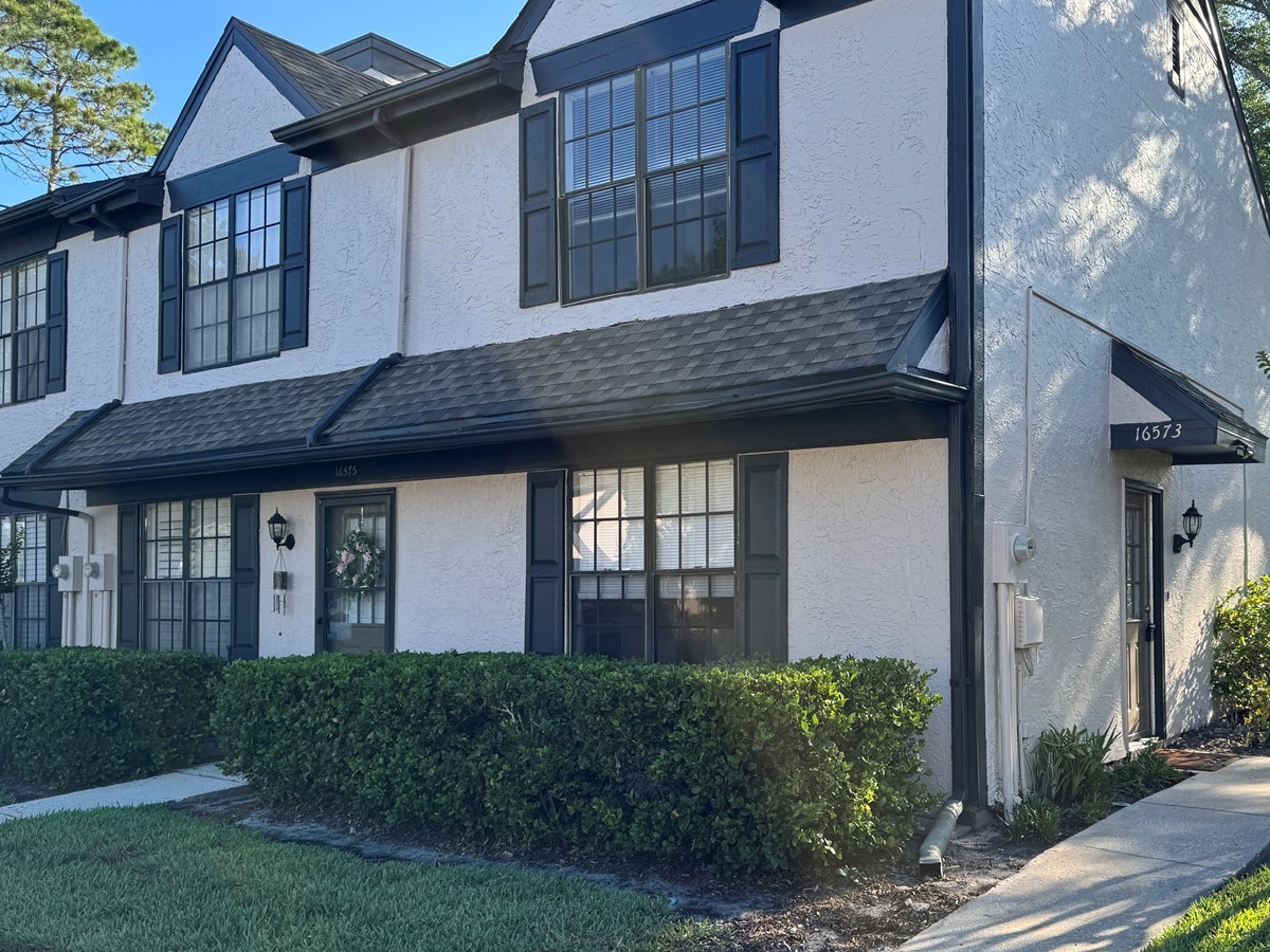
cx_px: 802
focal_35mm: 32
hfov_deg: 56.1
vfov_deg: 44.0
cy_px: 557
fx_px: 1174
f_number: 1.78
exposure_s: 1/1026
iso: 80
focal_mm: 6.76
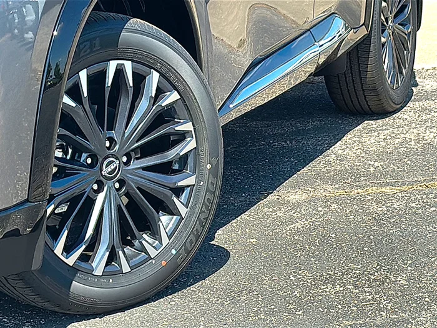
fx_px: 1262
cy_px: 164
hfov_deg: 19.6
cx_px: 218
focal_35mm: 100
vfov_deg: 14.8
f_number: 1.78
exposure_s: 1/2747
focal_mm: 6.86
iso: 80
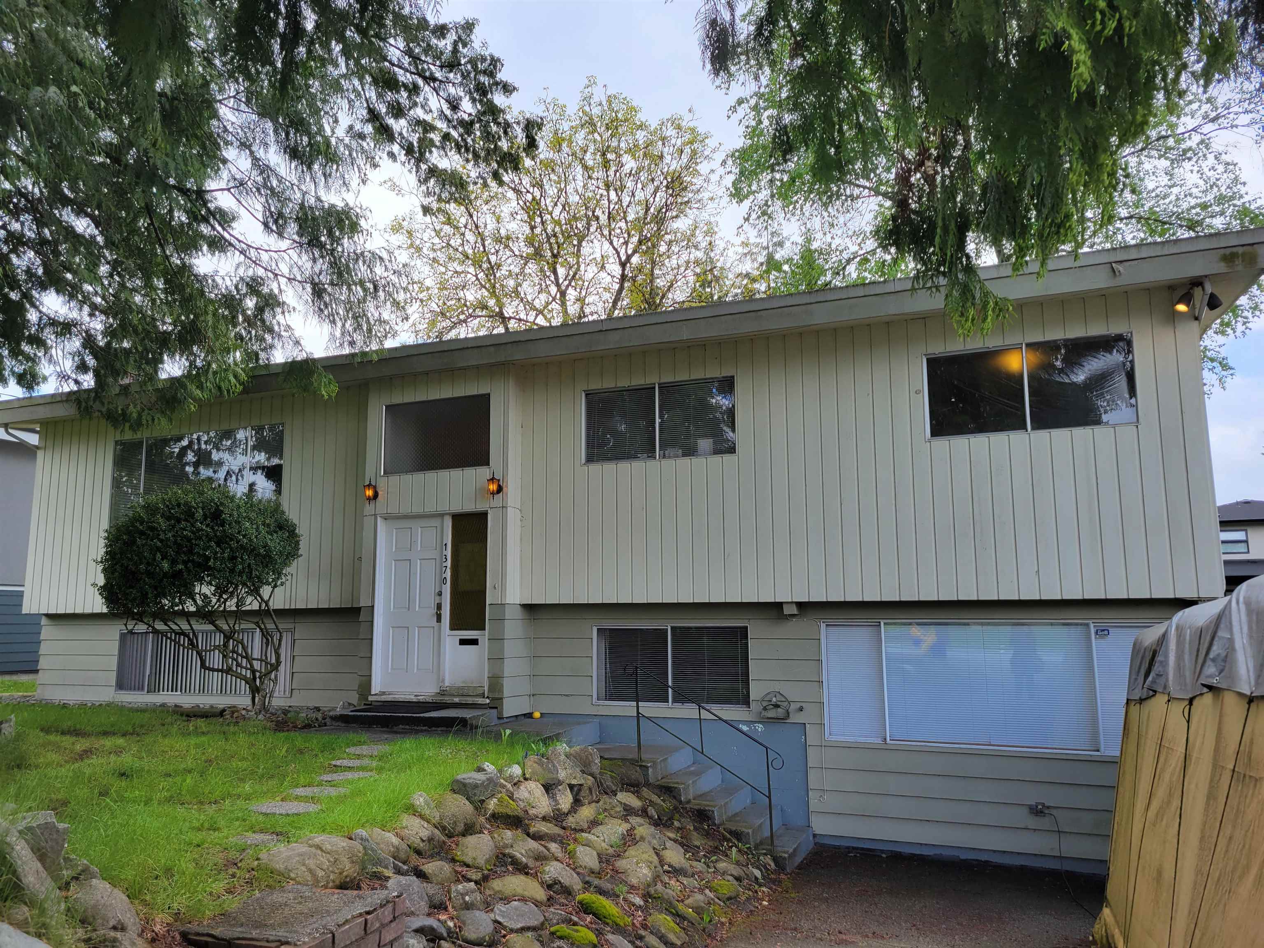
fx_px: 949
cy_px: 474
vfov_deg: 53.1
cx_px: 632
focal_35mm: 26
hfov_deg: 67.3
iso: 40
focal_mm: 5.4
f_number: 1.8
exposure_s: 1/897
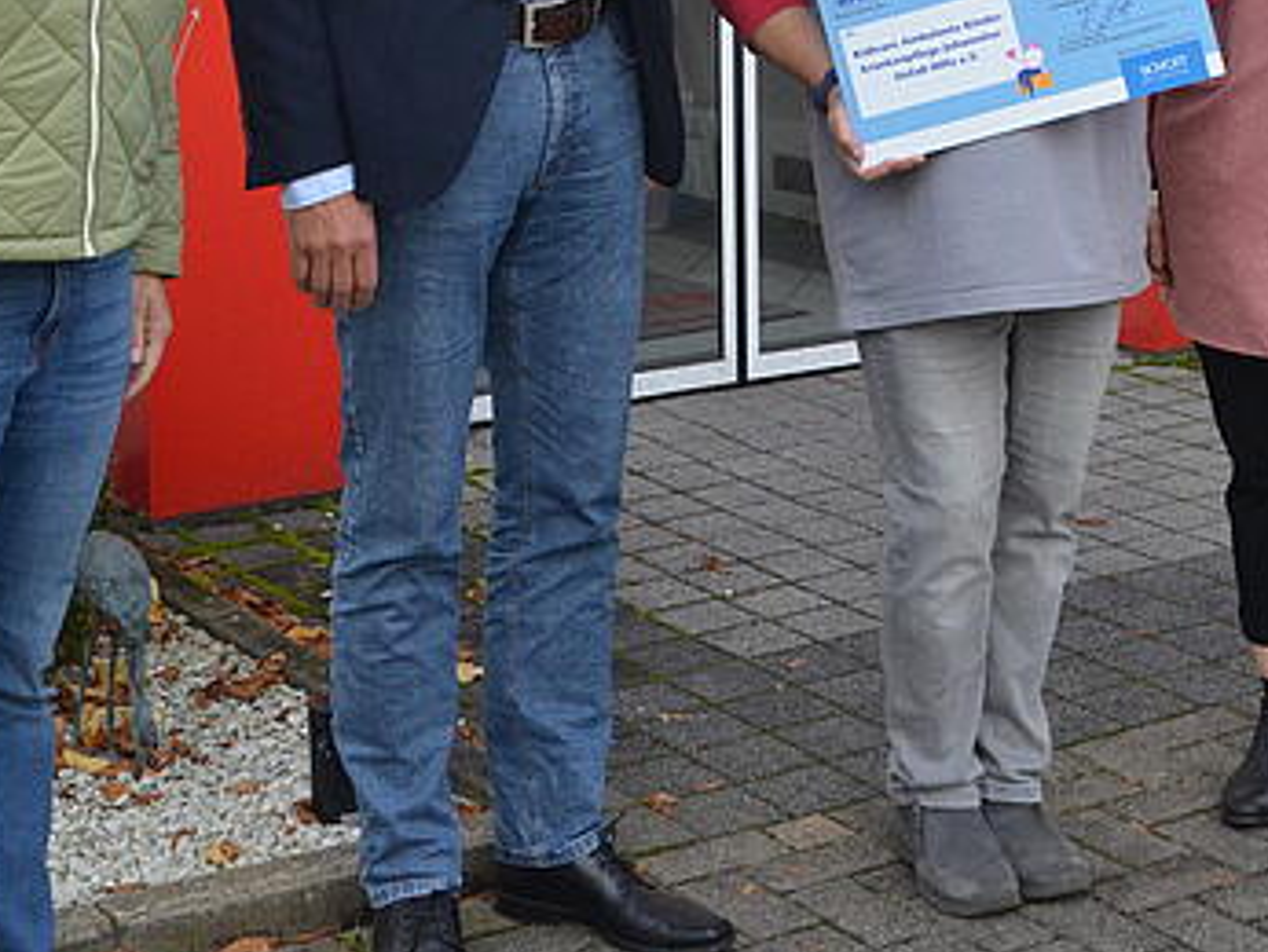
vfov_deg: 17.2
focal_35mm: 84
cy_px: -15
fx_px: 3079
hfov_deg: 23.1
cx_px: 898
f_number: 10
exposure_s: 1/400
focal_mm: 24
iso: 1000
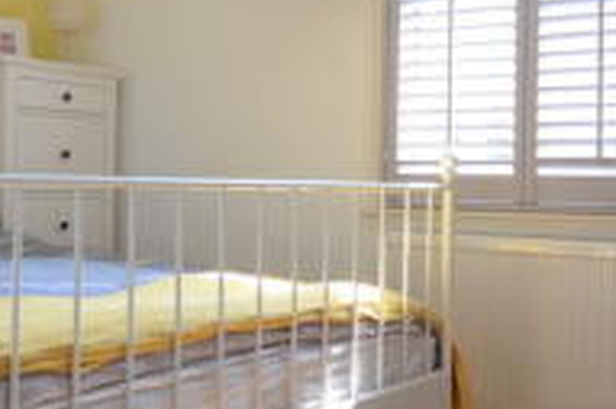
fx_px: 970
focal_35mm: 57
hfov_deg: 35.2
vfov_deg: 23.8
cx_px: 305
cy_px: 166
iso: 140
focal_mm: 11
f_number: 4.2
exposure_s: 1/30
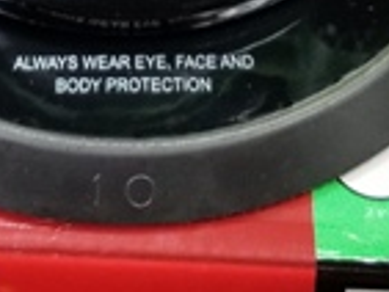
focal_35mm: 118
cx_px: 143
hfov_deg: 16.7
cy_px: -201
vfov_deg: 11.8
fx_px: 1327
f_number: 1.7
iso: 200
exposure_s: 1/60
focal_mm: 4.25
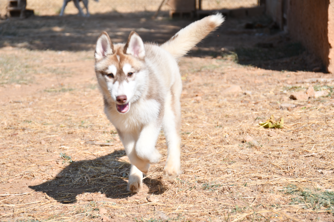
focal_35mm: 112
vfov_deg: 12.2
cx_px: 167
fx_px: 1039
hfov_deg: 18.3
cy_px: 111
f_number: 5.6
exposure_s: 1/500
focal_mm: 75
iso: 100
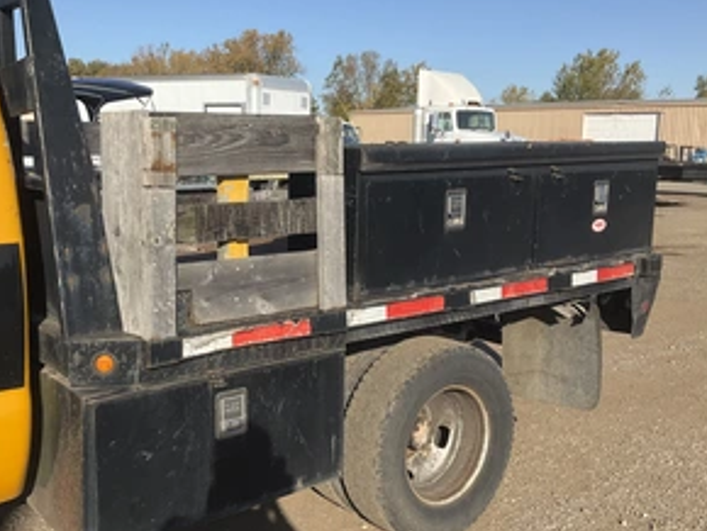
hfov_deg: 46.5
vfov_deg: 36.0
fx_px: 818
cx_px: 288
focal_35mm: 40
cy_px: 258
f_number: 1.8
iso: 25
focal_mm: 3
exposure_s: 1/1534
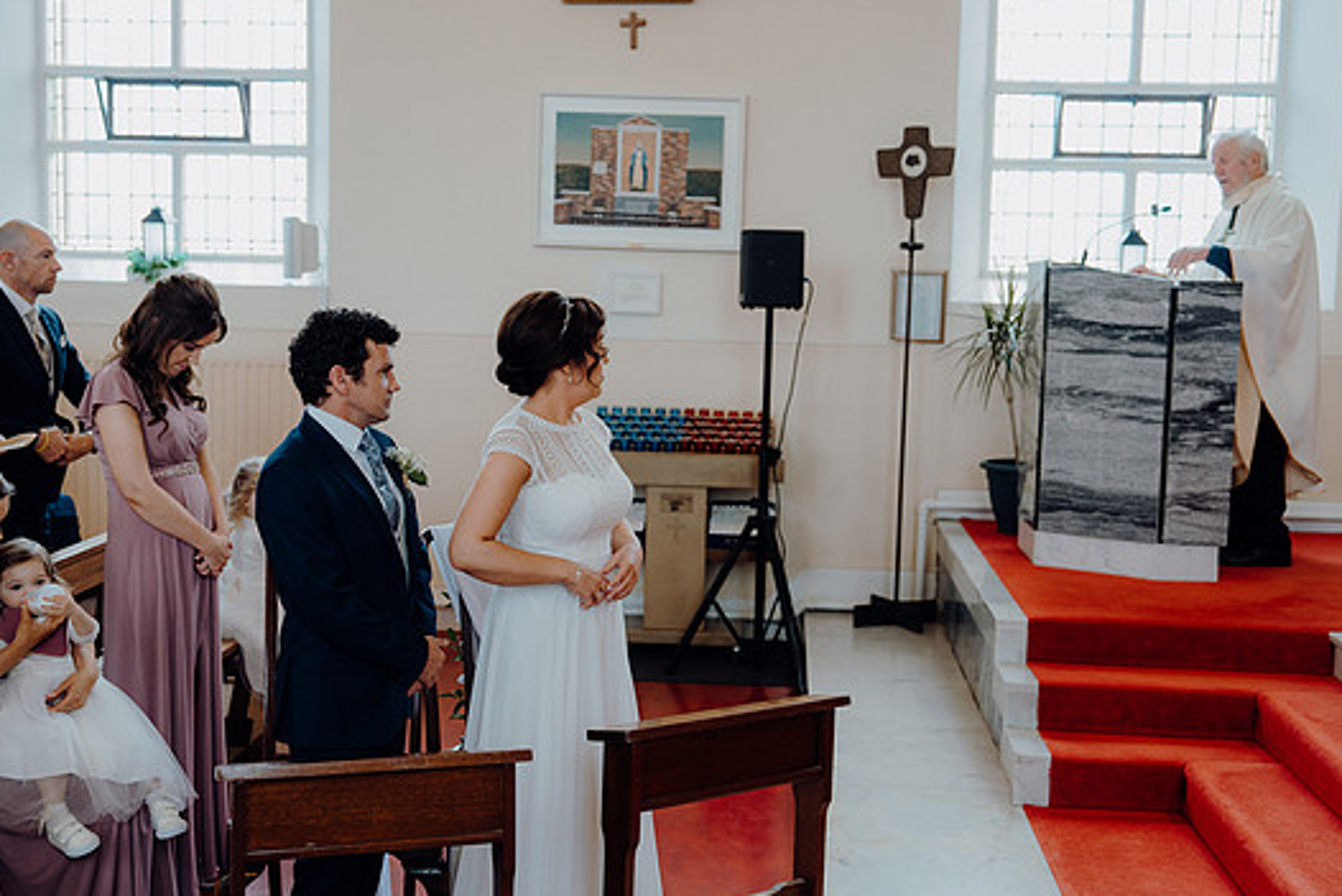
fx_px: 1603
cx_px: 681
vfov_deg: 31.2
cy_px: 438
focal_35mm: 43
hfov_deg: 45.4
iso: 500
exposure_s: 1/200
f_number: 2.8
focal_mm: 39
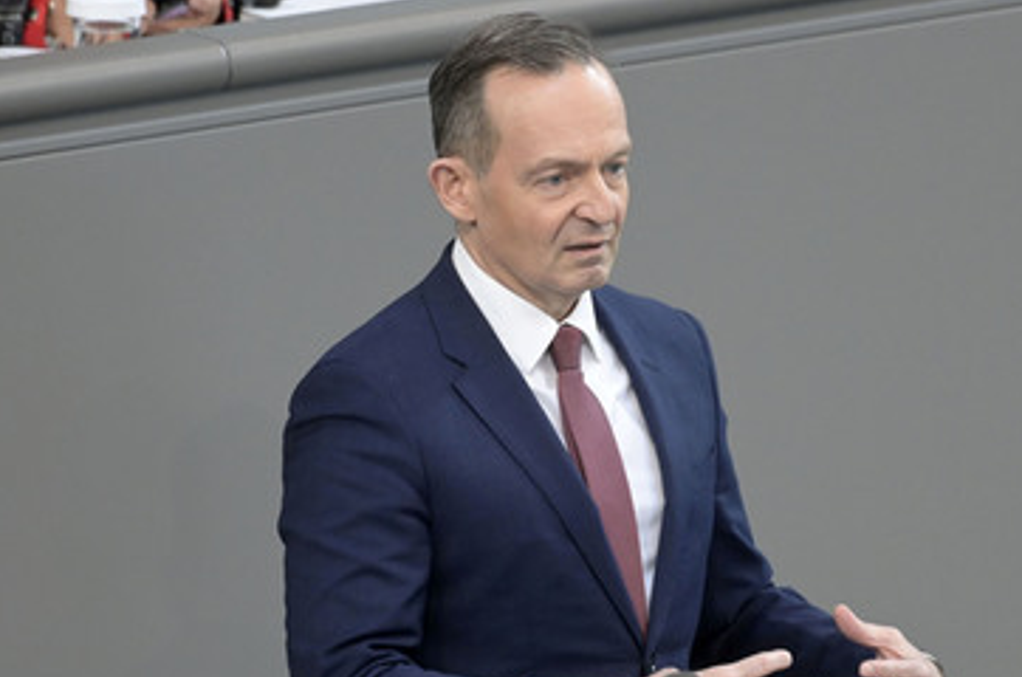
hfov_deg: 4.1
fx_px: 14141
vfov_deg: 2.7
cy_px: 415
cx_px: 586
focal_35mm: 499
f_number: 5.6
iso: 8000
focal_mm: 400
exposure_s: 1/400
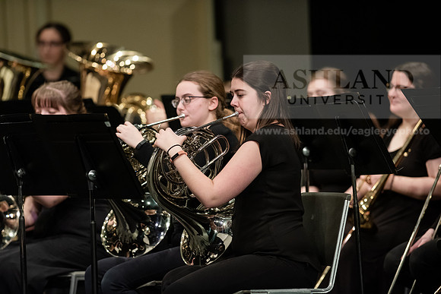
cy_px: 147
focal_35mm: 300
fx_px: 3676
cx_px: 220
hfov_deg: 6.9
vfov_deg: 4.6
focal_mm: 300
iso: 4000
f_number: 3.5
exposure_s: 1/250
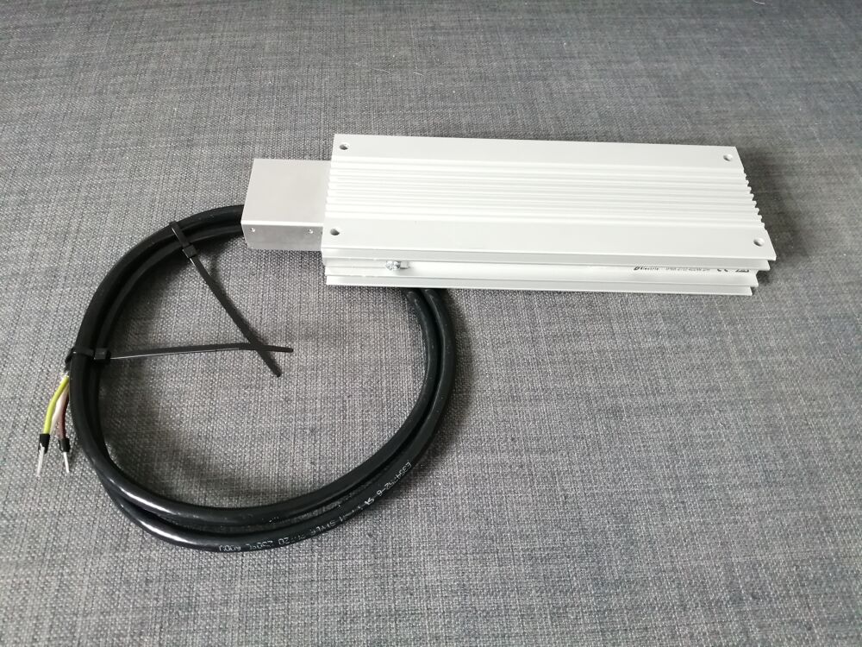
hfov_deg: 67.3
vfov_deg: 53.1
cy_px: 324
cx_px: 431
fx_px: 647
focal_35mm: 26
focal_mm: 3.64
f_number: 1.8
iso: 400
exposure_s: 1/33.3
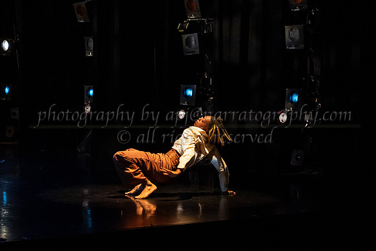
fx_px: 999
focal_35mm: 96
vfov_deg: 14.3
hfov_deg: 21.3
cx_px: 177
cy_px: 111
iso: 4000
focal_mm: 75
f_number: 4
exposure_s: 1/400
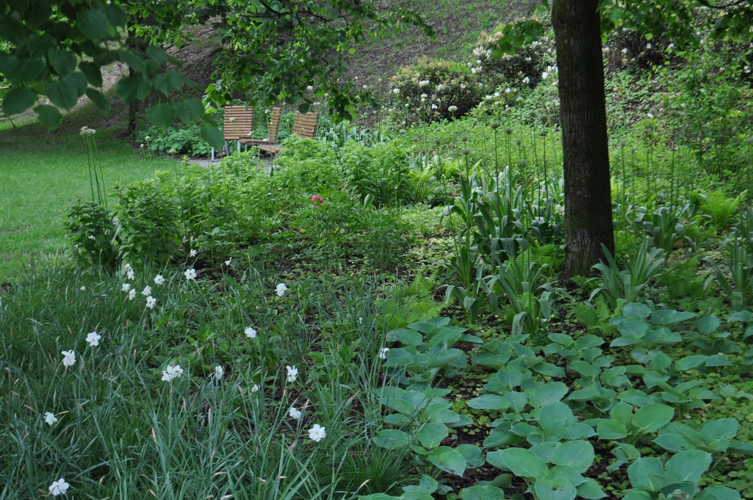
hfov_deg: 33.4
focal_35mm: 60
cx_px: 376
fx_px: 1253
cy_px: 250
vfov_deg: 22.6
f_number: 5.6
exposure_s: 1/125
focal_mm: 40
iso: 250
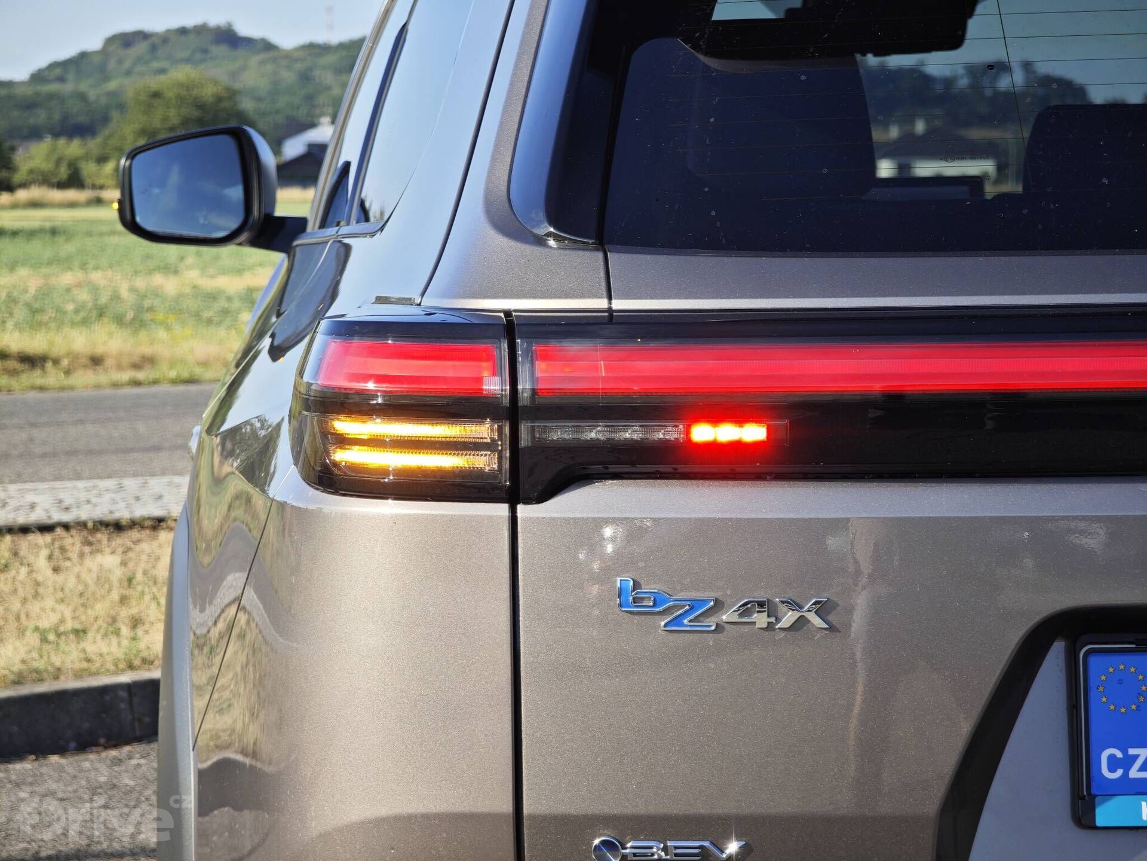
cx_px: 574
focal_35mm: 120
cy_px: 430
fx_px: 3976
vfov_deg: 12.3
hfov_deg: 16.4
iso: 50
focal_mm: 19.4
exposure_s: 1/742
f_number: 2.5
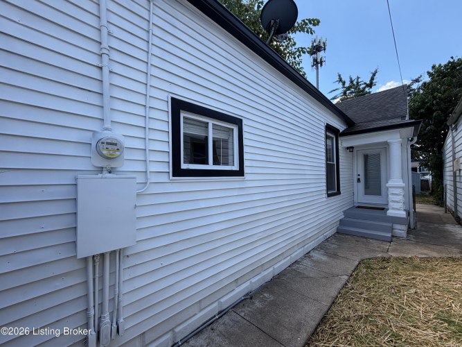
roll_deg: +0.7
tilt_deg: +2.1
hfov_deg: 102.1
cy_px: 174
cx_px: 231
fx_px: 187
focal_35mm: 14
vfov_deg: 85.7
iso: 40
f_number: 2.2
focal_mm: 2.22
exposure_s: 1/506
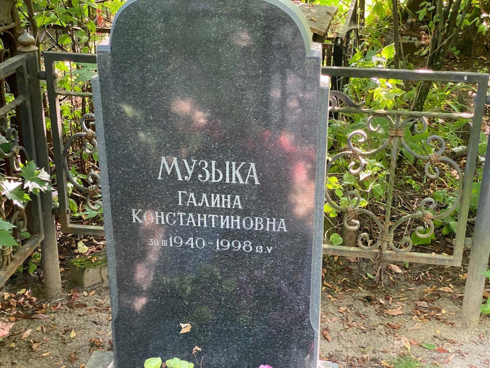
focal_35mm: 52
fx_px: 736
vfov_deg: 28.0
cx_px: 245
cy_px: 184
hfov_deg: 36.8
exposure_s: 1/60
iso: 200
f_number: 2
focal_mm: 6
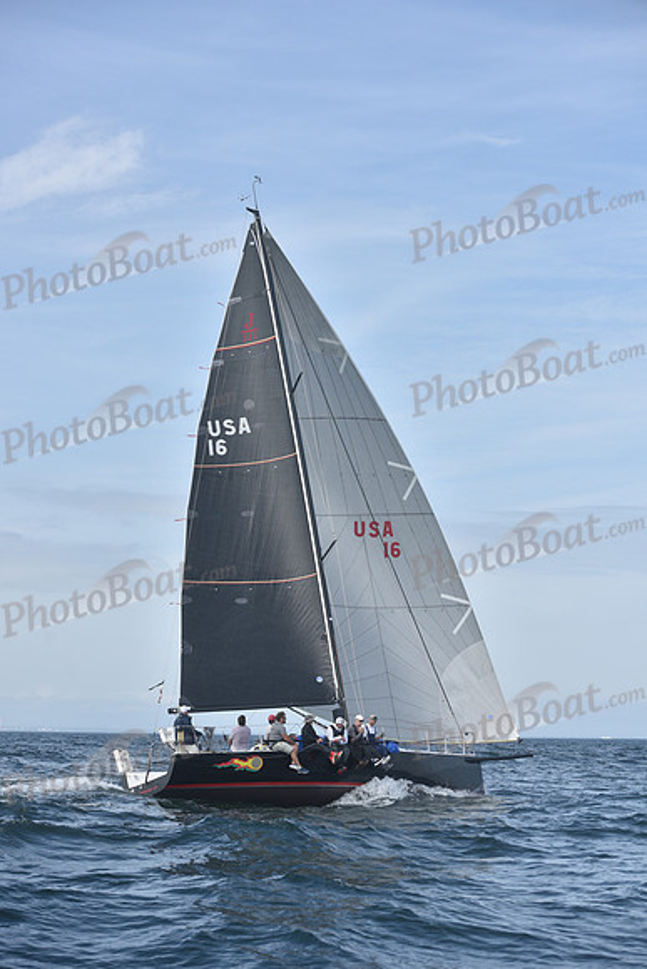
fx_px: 1886
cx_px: 324
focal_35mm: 70
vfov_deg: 28.8
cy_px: 484
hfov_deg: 19.5
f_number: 6.3
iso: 200
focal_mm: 70
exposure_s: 1/1250
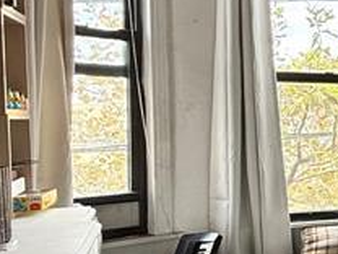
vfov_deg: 21.3
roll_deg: -0.1
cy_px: 145
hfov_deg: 21.3
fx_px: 674
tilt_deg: -1.9
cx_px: 567
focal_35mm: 69
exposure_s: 1/99
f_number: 2.2
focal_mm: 2.22
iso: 64
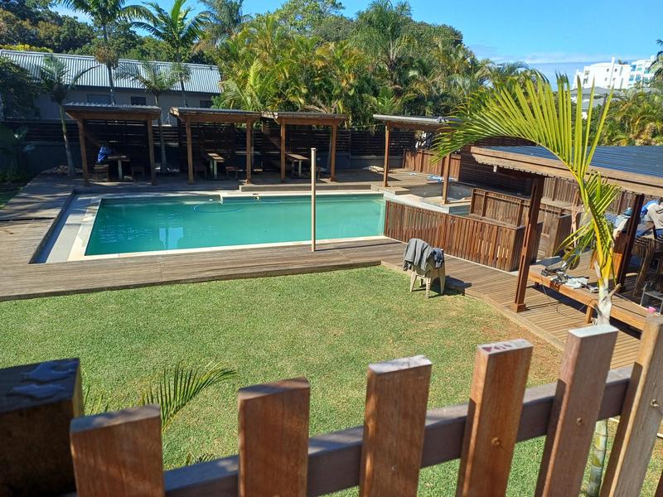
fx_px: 479
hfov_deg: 69.4
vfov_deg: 54.9
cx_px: 332
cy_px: 248
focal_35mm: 25
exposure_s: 1/837
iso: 50
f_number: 1.8
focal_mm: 4.65
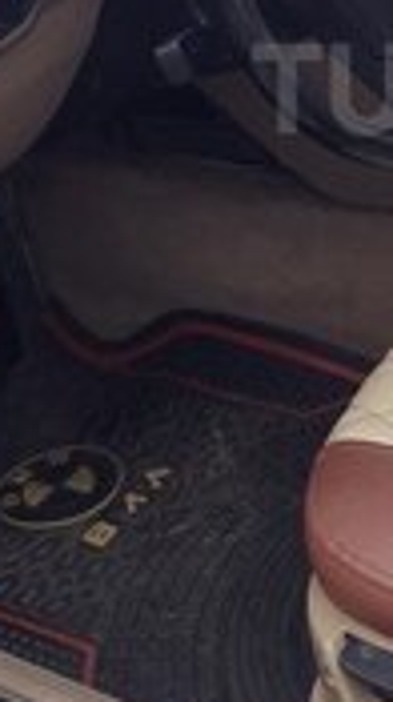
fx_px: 1896
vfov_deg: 20.6
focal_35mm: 102
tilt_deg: -25.2
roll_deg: +2.4
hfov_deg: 11.4
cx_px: 561
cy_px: 88
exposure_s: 1/239
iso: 50
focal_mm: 4.12
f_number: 2.4
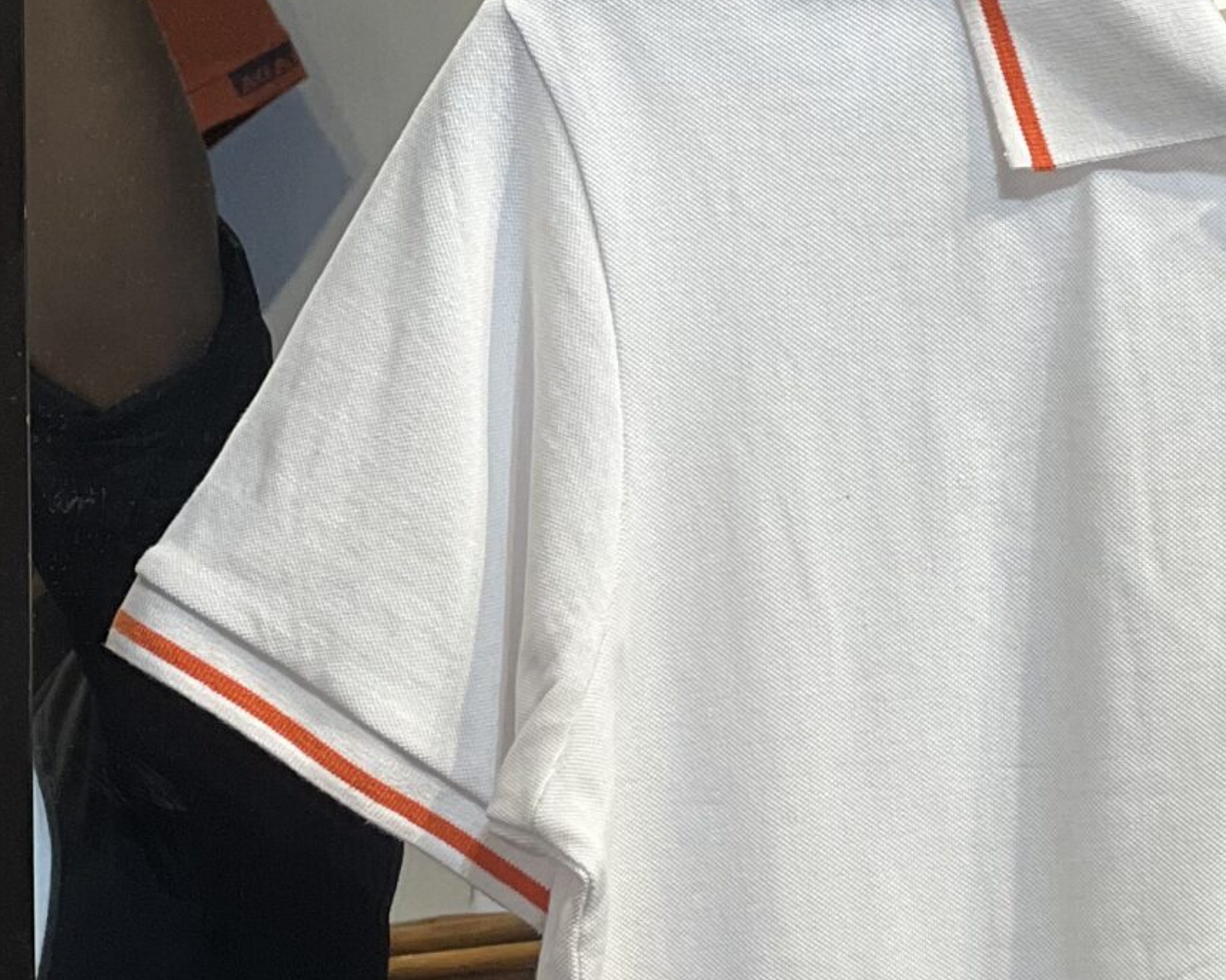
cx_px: 1309
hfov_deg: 8.6
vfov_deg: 6.9
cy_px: 984
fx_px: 8127
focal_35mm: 224
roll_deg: -0.8
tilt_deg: -4.6
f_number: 2.8
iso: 50
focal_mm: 9
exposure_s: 1/100
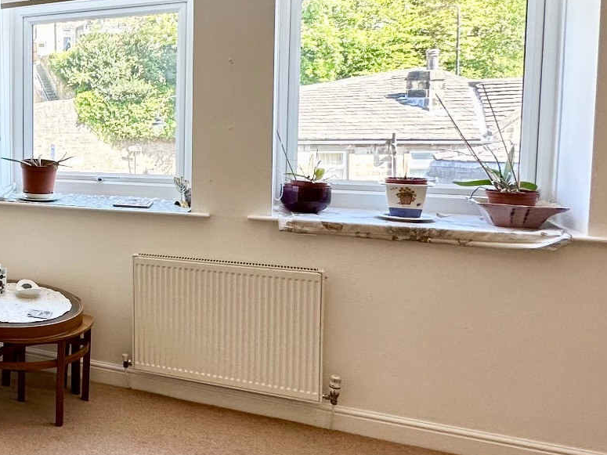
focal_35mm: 37
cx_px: -122
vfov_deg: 38.3
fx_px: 649
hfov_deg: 37.7
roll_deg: +1.8
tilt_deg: -4.6
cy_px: 160
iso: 50
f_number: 2.2
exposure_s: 1/100
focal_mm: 2.22
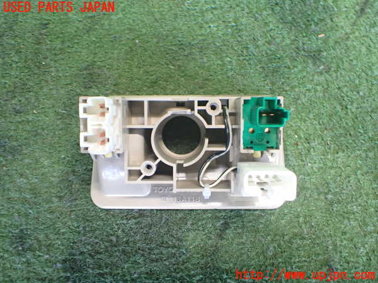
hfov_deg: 60.0
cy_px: 142
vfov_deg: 46.8
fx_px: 328
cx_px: 189
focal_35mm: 30
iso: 800
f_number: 2.3
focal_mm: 5.4
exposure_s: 1/60
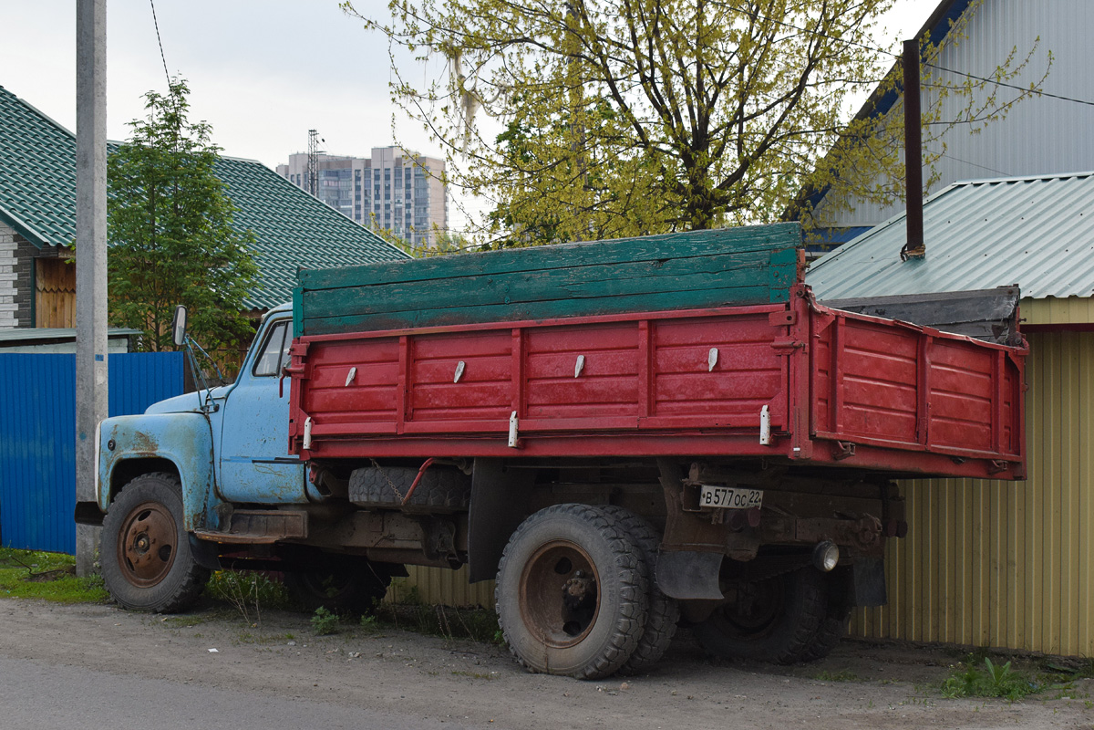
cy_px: 365
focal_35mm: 57
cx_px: 547
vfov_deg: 23.8
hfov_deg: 35.1
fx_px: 1732
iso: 800
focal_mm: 38
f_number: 7.1
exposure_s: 1/1000
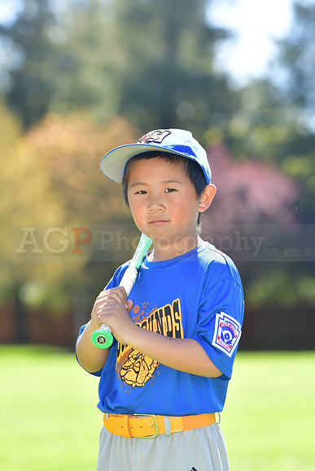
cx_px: 158
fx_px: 2853
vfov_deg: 9.5
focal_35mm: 218
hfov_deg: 6.3
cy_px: 236
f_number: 4.5
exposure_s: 1/1000
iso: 400
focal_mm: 145
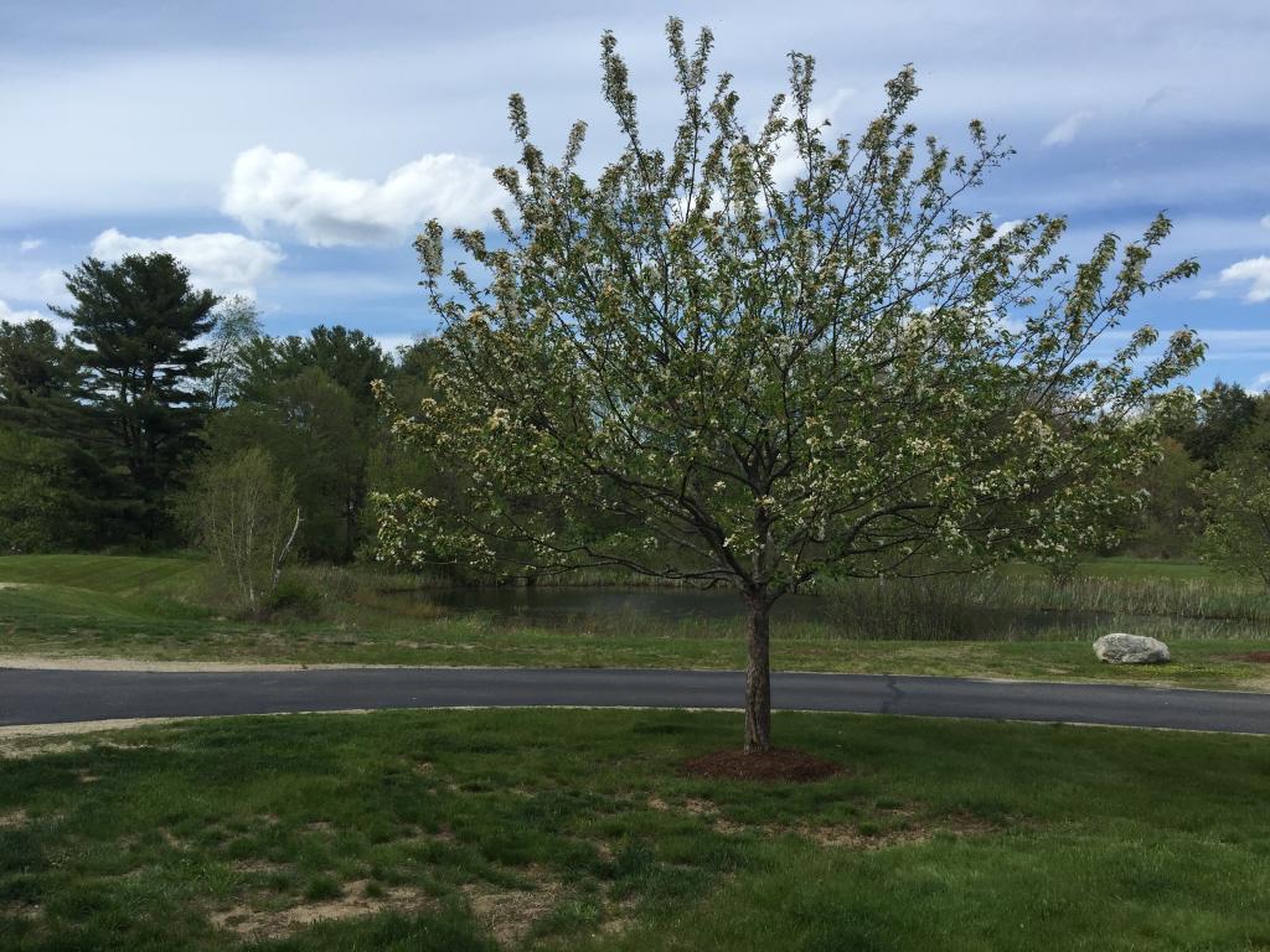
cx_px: 635
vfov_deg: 48.2
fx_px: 1064
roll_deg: -0.2
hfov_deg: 61.7
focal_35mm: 29
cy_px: 476
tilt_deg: +3.0
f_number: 2.2
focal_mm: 4.15
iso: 32
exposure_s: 1/2326
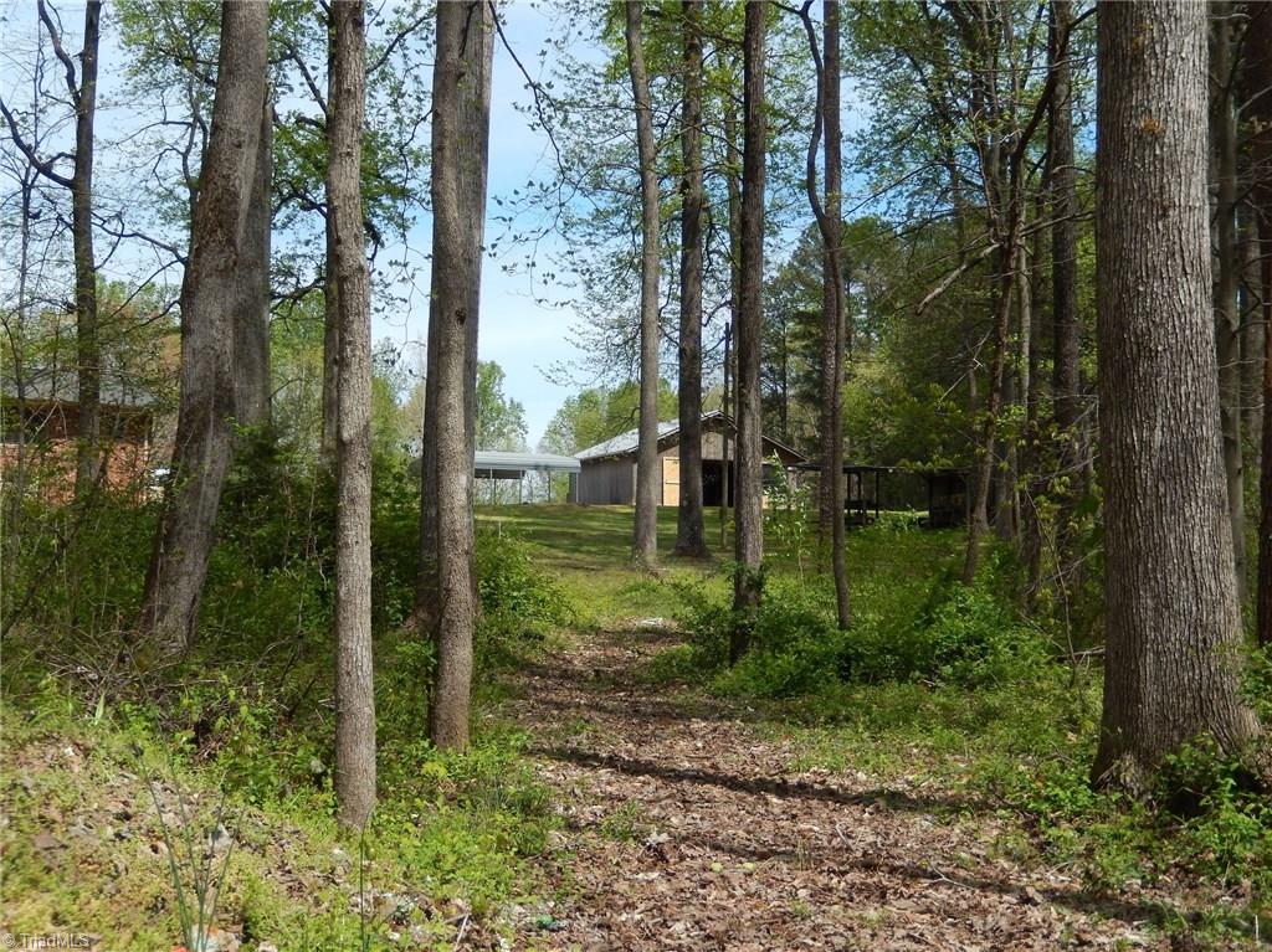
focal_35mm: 45
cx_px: 636
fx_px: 1653
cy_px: 476
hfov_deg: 42.1
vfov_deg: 32.2
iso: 125
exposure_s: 1/640
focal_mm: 8.1
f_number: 4.3
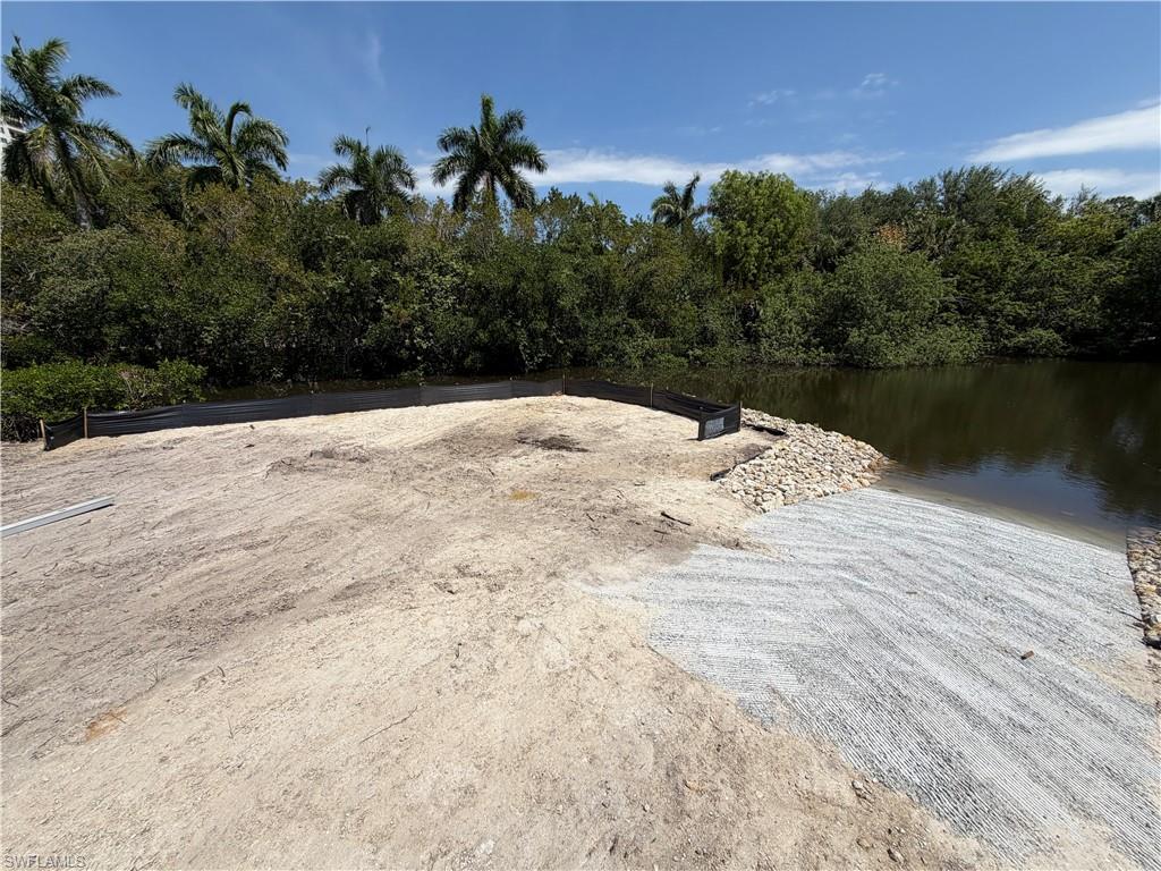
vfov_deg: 85.7
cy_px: 436
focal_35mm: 14
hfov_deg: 102.1
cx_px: 580
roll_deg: +0.8
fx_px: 470
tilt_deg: -16.1
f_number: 2.2
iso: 20
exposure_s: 1/1497
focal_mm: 2.22
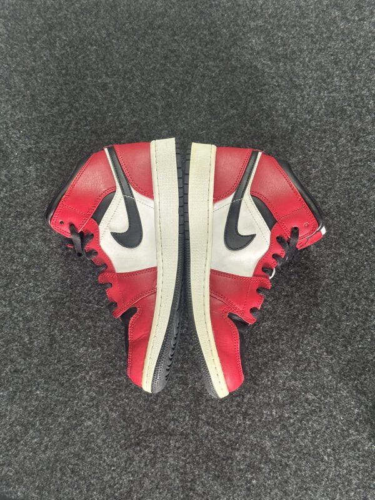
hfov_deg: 30.3
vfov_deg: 39.6
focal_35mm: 48
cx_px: 188
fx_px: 693
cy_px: 250
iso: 250
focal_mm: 6.86
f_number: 1.78
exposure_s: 1/50
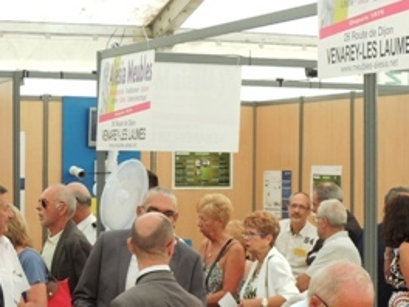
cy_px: 239
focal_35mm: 121
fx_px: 1430
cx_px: 212
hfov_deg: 16.3
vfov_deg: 12.2
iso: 100
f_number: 3.6
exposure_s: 1/50
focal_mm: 8.9
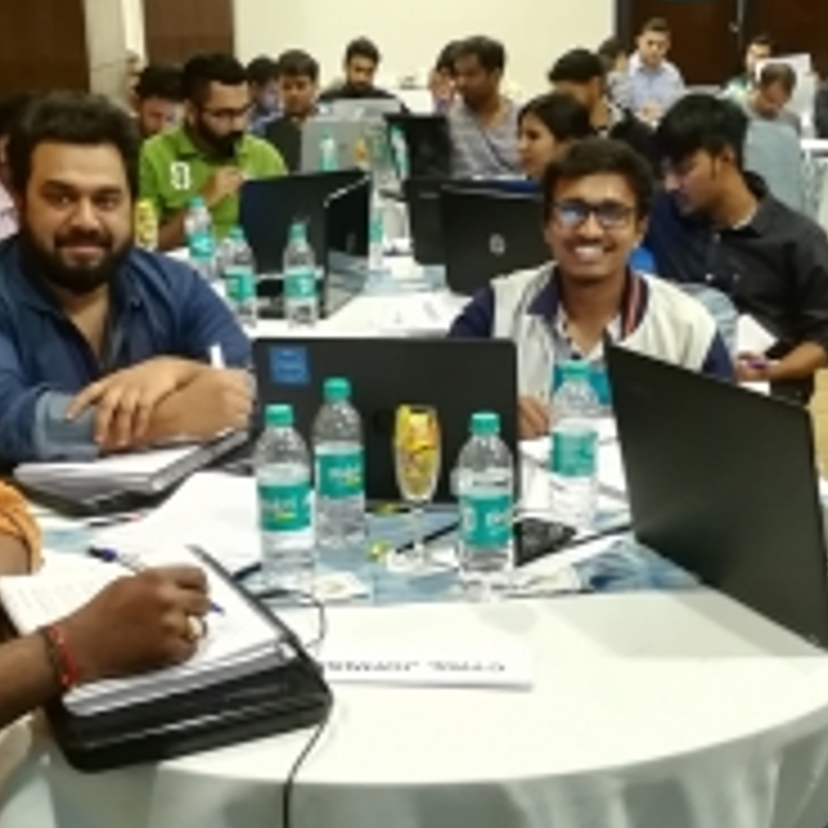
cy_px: 459
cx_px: 418
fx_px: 1353
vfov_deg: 34.0
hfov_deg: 34.0
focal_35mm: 50
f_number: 2.2
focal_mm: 3.83
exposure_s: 1/14.3
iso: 500
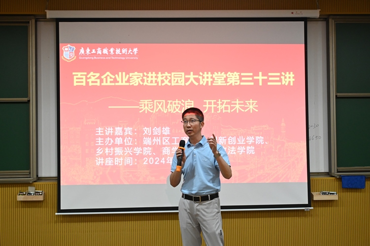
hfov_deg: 40.4
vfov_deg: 27.5
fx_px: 503
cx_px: 185
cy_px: 123
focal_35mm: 49
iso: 3200
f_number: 4
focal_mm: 49
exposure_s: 1/100
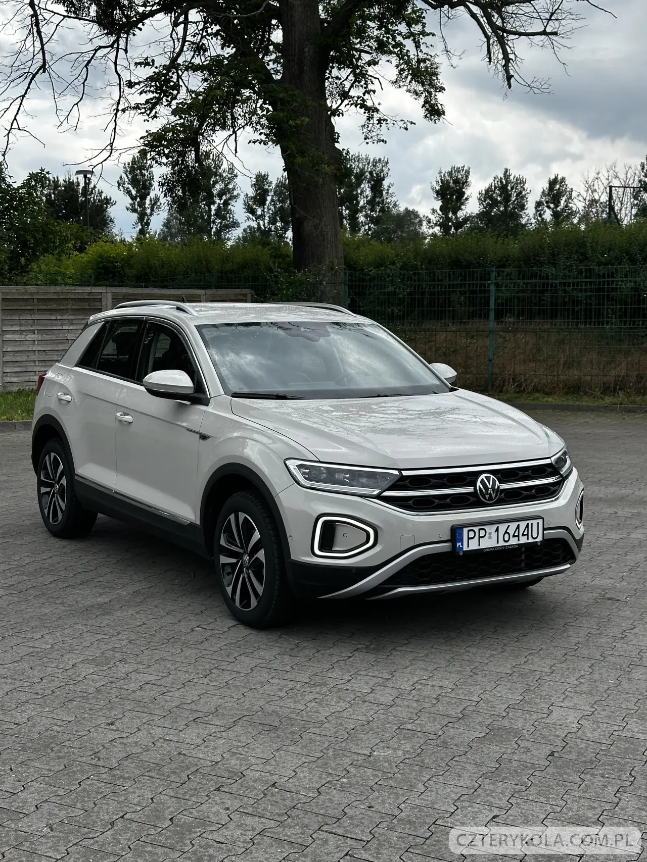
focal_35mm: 48
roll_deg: -0.2
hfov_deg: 30.3
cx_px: 324
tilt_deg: -5.3
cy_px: 431
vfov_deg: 39.7
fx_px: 1196
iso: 64
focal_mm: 6.86
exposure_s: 1/2252
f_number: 1.78
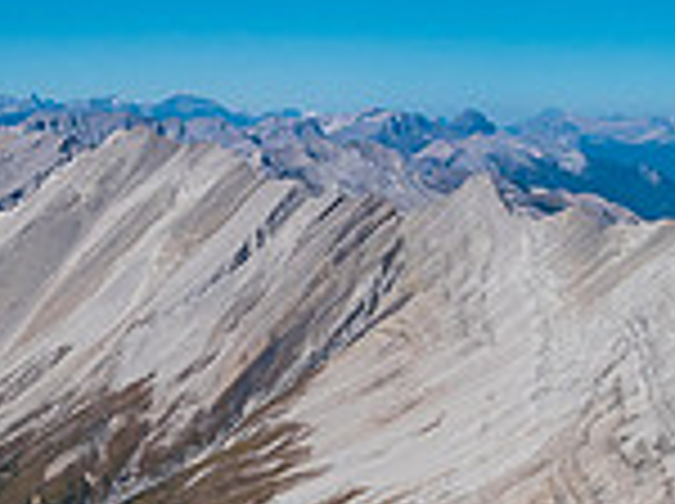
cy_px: 556
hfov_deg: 19.7
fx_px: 1869
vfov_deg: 15.0
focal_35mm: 96
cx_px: -32
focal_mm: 12
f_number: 8
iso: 200
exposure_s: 1/640
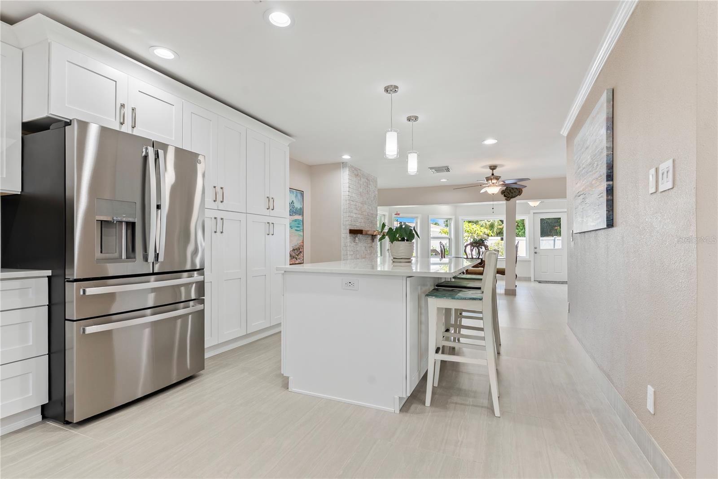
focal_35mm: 17
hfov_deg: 93.3
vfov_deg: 70.5
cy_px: 240
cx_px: 359
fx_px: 339
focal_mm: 17
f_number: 8
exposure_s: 1/1.67
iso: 100
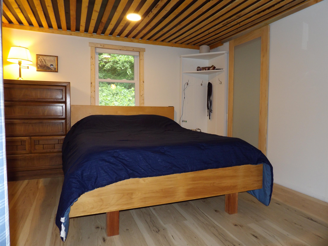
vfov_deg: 56.8
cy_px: 123
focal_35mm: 24
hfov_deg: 71.6
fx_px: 227
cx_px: 164
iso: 200
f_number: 3.2
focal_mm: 4.3
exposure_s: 1/29
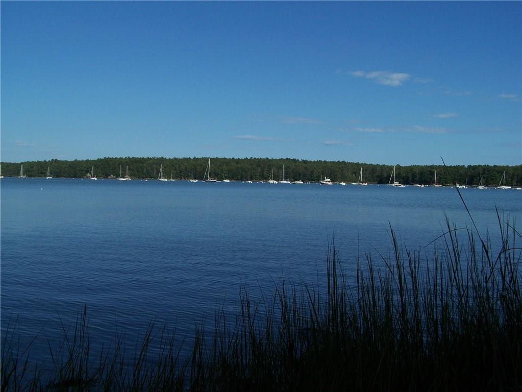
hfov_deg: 49.0
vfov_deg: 37.7
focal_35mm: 38
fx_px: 573
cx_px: 261
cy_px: 196
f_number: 5.6
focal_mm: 6.3
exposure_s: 1/640
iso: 80
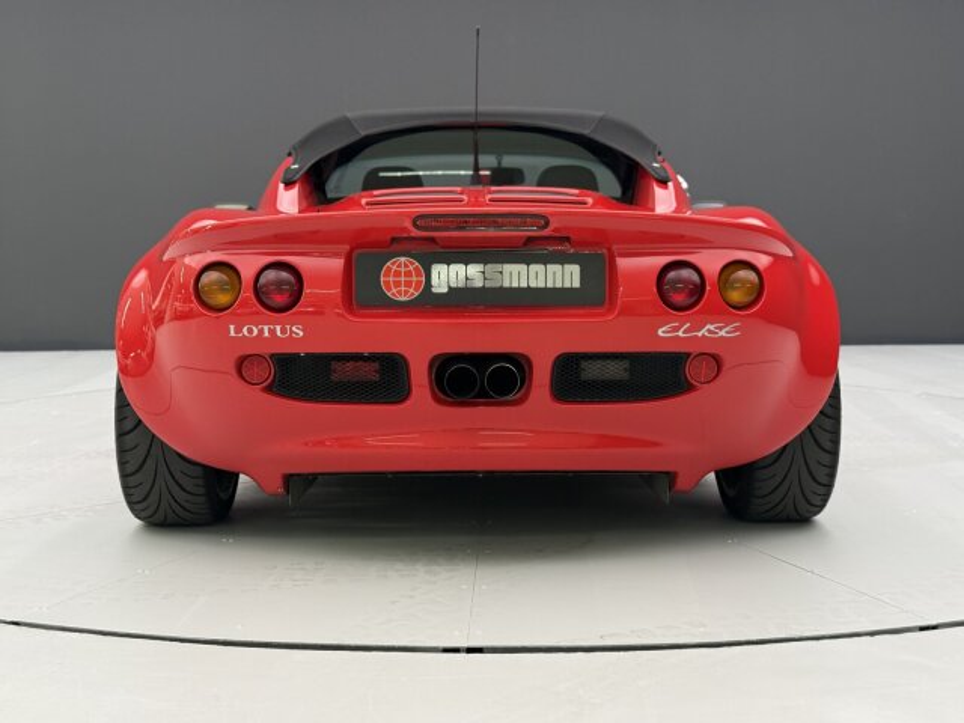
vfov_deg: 30.3
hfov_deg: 39.7
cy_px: 362
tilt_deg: -5.1
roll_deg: +0.3
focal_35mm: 48
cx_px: 482
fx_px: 1337
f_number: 1.78
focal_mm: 6.76
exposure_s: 1/100
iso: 200
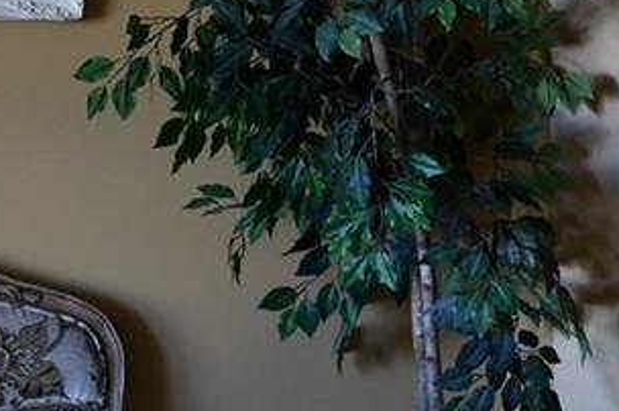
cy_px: 47
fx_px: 1563
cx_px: 819
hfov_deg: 20.4
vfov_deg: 14.8
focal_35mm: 91
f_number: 3.5
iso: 1250
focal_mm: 18
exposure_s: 1/125
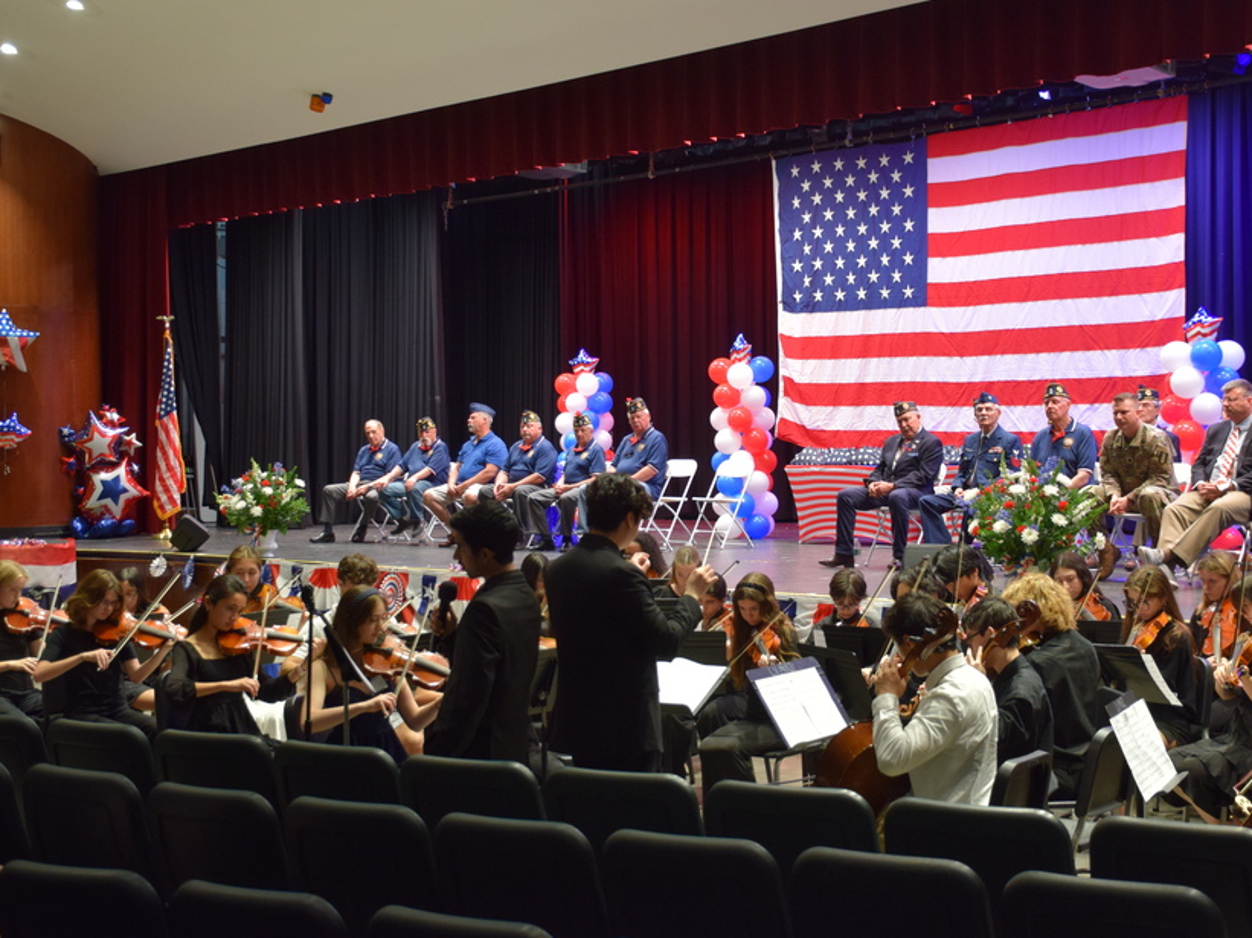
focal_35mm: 54
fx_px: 1952
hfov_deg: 35.5
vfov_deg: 27.0
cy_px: 434
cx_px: 683
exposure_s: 1/60
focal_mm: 30
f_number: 4
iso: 900
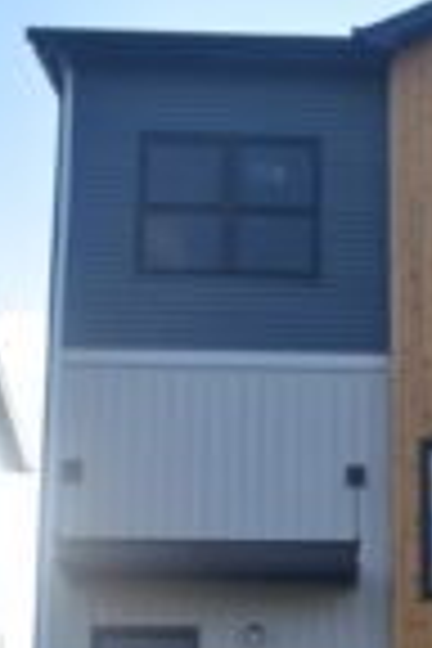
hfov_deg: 18.0
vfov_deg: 25.5
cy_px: 670
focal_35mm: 75
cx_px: 362
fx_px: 1350
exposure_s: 1/200
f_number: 7.1
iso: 100
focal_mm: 18
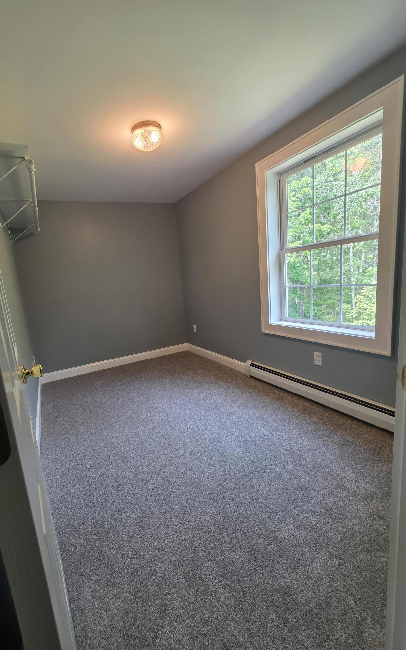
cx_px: 167
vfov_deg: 105.3
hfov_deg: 77.9
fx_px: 248
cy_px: 328
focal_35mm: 14
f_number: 1.9
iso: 160
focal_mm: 2.2
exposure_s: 1/120
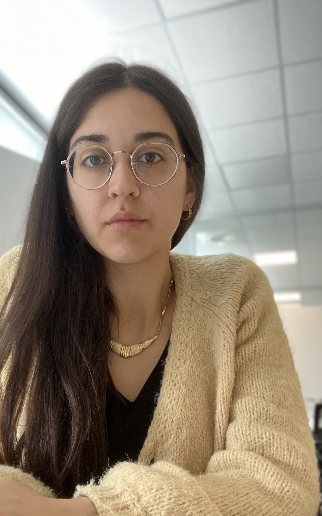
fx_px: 477
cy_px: 258
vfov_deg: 56.7
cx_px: 130
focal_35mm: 34
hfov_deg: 37.1
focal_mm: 2.87
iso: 125
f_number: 2.2
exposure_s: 1/60
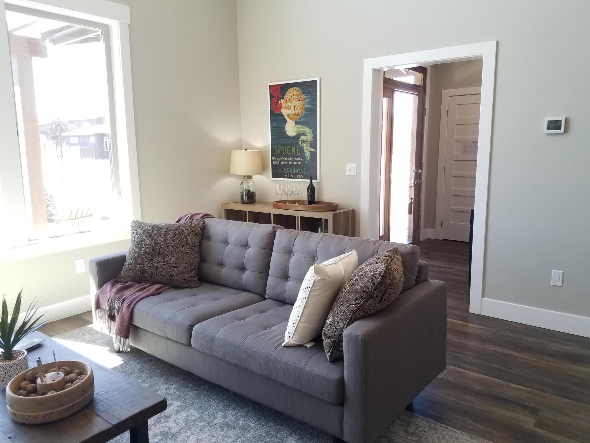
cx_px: 295
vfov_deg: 53.1
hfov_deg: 67.3
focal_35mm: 26
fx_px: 443
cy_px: 222
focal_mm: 4.2
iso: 80
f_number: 1.7
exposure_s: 1/60
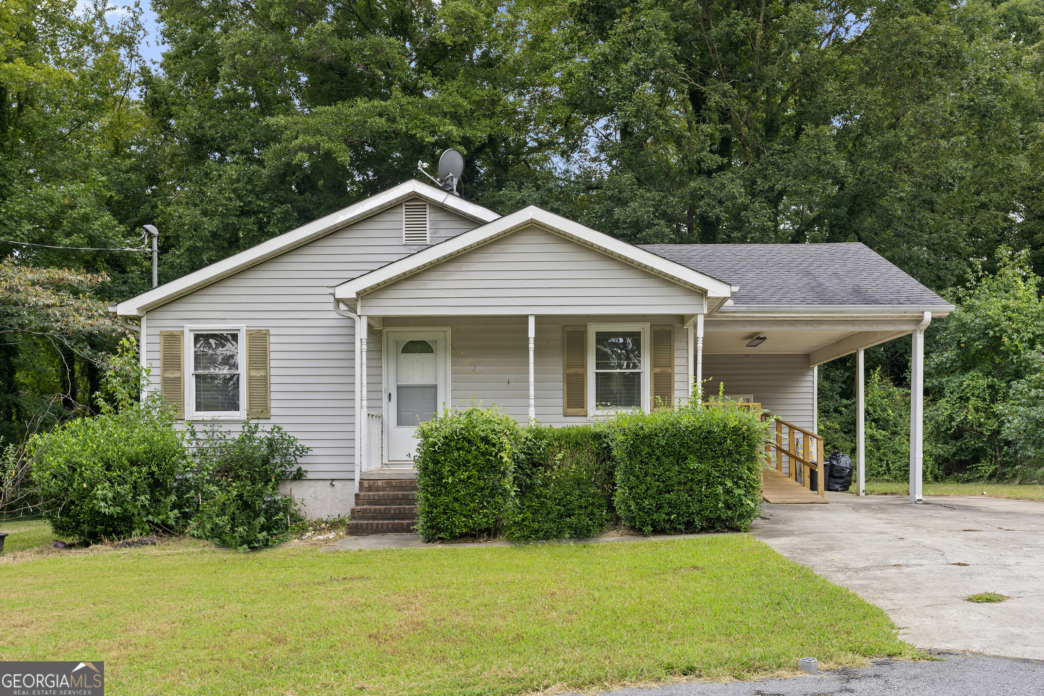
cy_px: 348
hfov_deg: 54.4
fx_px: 1015
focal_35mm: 35
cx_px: 522
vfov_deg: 37.9
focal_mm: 35
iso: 100
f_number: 8
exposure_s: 1/40
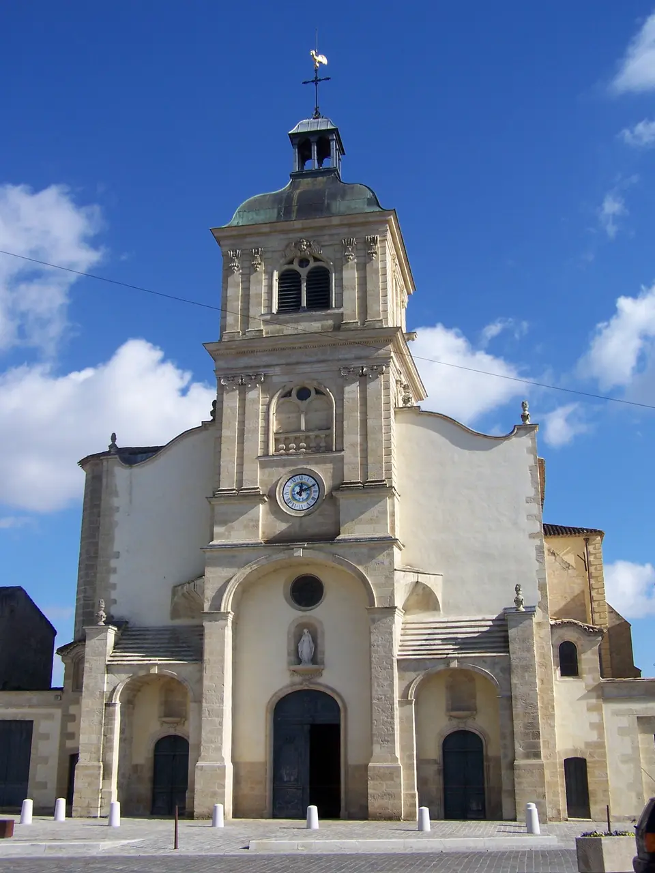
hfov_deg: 37.7
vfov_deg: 49.0
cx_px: 328
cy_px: 436
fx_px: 959
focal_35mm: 38
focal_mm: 6.3
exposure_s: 1/1000
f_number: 4
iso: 80
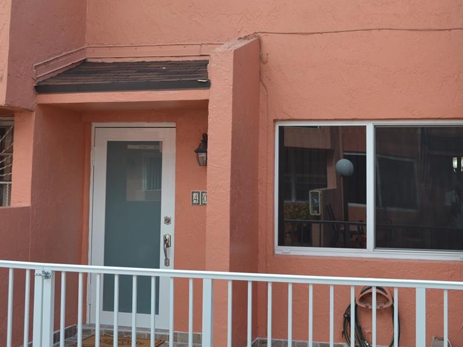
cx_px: 222
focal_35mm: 57
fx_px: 762
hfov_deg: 33.8
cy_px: 91
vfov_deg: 25.4
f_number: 5.6
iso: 100
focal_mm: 20
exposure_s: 1/125
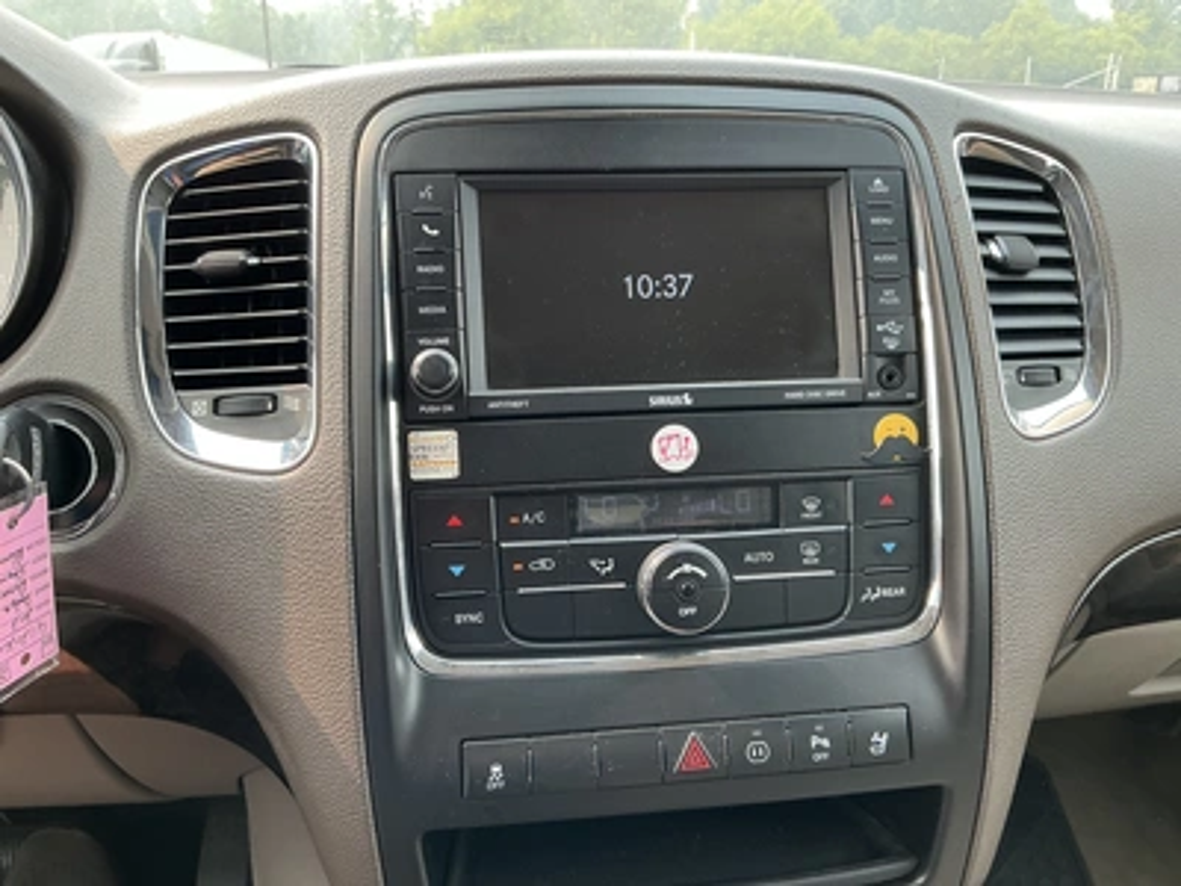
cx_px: 590
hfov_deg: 63.4
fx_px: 955
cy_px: 443
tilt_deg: -18.7
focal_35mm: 28
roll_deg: +1.3
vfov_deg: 49.7
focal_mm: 3
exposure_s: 1/122
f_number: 1.8
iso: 40
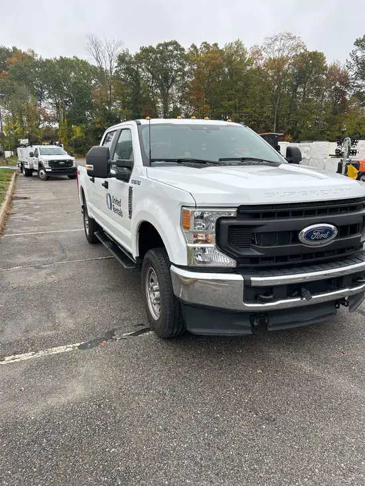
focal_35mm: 26
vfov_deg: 67.3
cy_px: 243
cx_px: 182
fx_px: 365
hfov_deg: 53.1
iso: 50
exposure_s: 1/982
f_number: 1.5
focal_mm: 5.7
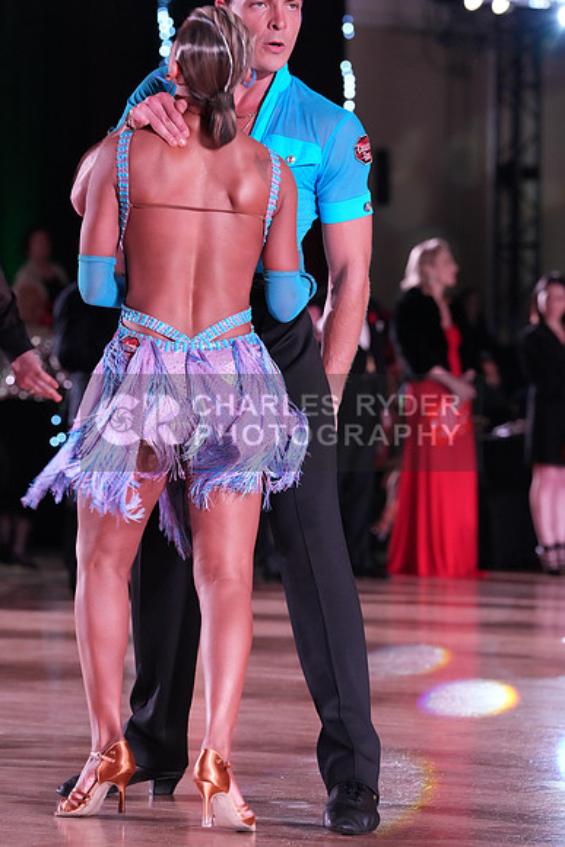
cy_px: 424
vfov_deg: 12.8
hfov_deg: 8.6
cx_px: 282
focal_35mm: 160
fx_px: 3764
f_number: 5.6
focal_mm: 160
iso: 5000
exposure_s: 1/250
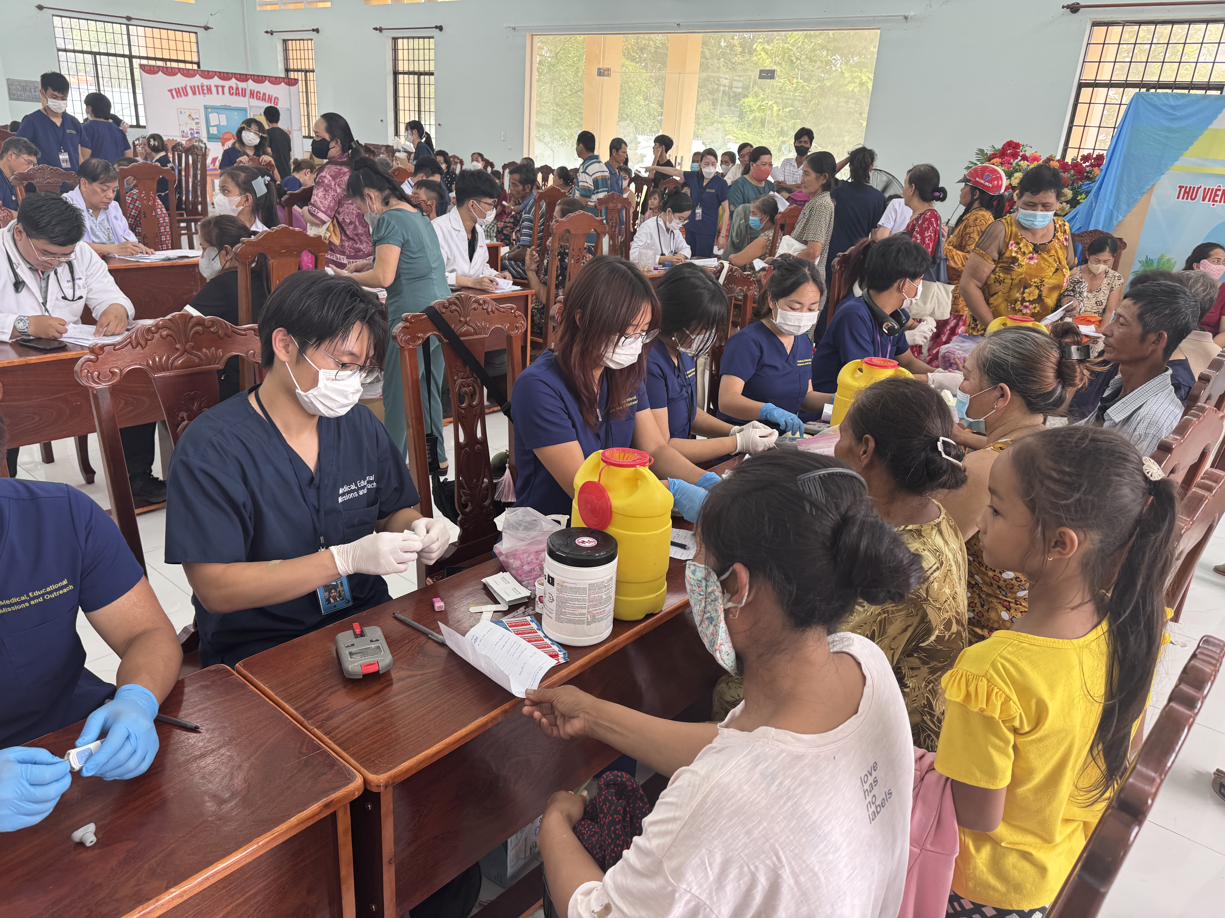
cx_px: 612
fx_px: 849
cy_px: 459
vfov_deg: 56.8
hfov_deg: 71.6
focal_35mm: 24
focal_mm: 6.76
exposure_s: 1/121
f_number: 1.78
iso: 100
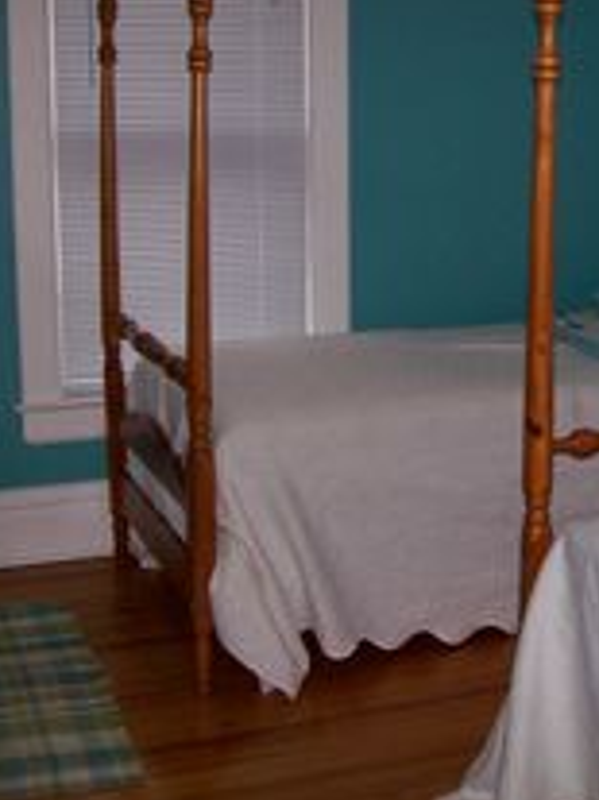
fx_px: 1478
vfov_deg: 30.2
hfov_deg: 22.6
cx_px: 491
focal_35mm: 64
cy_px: 301
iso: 80
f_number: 2.7
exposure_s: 1/64
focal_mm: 6
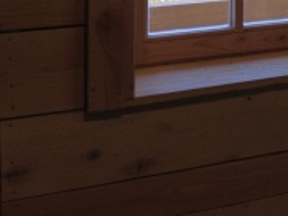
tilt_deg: -8.9
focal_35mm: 116
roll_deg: -0.2
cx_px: 426
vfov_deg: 12.2
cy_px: -113
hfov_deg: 15.7
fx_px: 966
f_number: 2.4
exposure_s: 1/120
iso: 50
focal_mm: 4.28
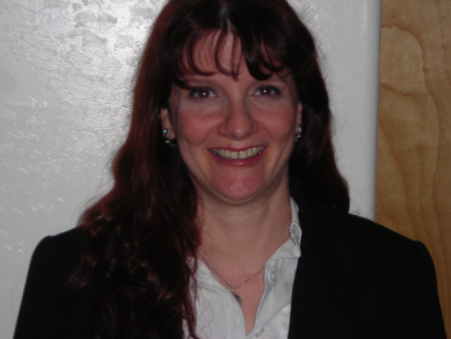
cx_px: 226
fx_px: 1511
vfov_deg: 12.8
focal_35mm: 116
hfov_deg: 17.0
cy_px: 170
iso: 76
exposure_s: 1/60.1
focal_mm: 19.2
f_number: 5.3
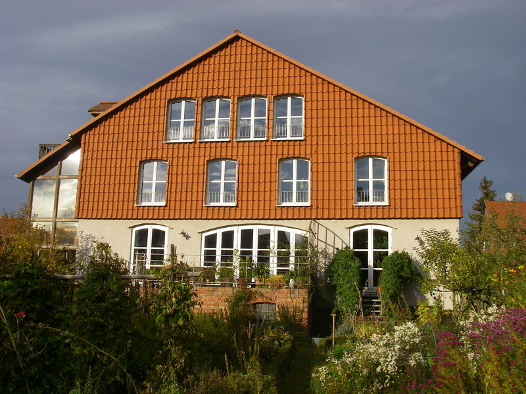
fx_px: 577
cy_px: 197
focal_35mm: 38
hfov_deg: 49.0
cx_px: 263
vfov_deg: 37.7
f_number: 6.6
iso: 64
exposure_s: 1/250
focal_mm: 6.3
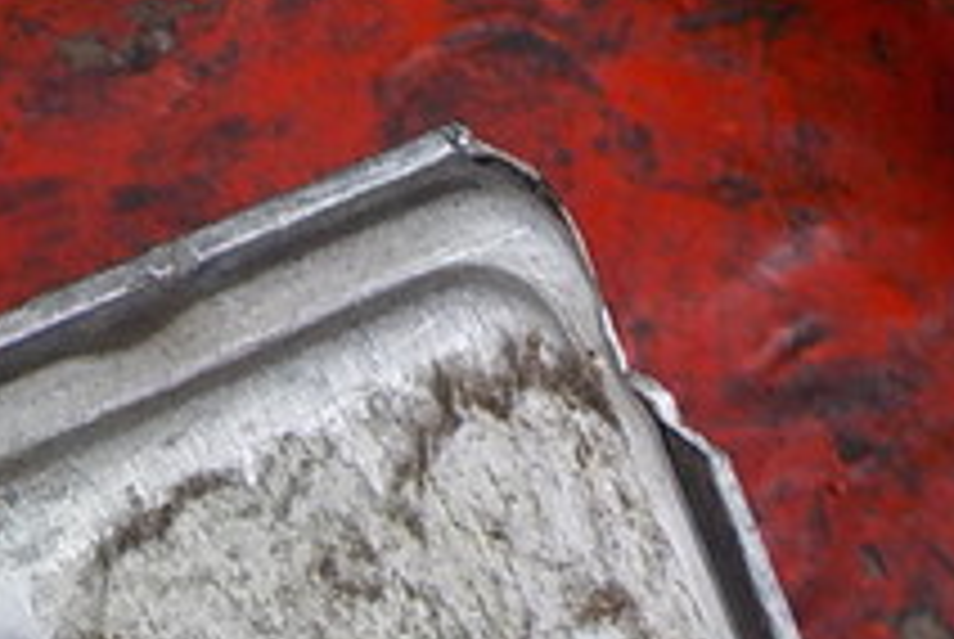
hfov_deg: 20.8
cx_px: -50
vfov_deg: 13.7
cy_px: 976
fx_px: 2494
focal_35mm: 94
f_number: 3.3
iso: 125
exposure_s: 1/40
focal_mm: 4.1
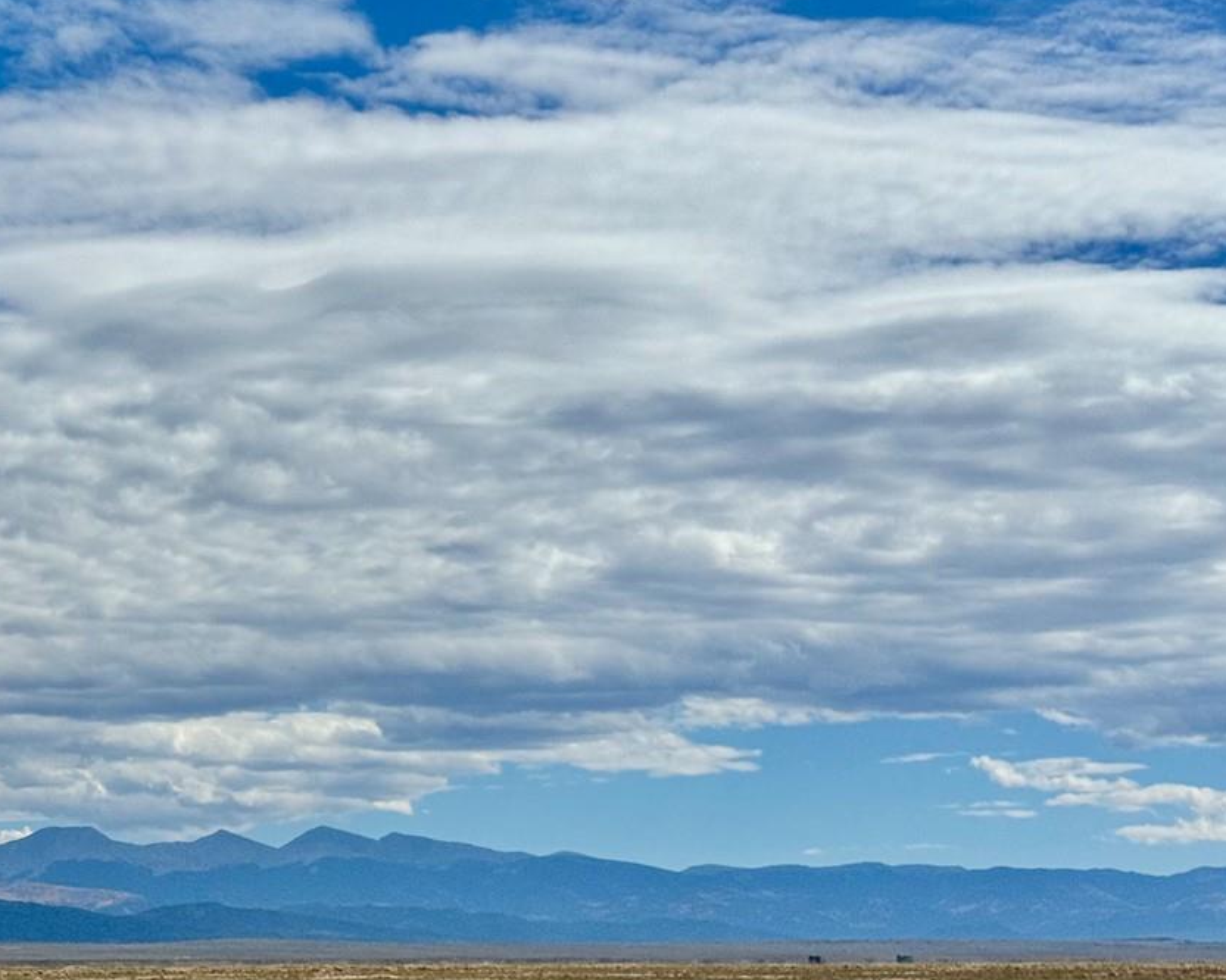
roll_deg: +0.8
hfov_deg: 20.7
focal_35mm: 90
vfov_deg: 16.9
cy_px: 781
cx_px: 79
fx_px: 3265
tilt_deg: +3.3
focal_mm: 6.76
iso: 64
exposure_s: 1/12500
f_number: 1.78
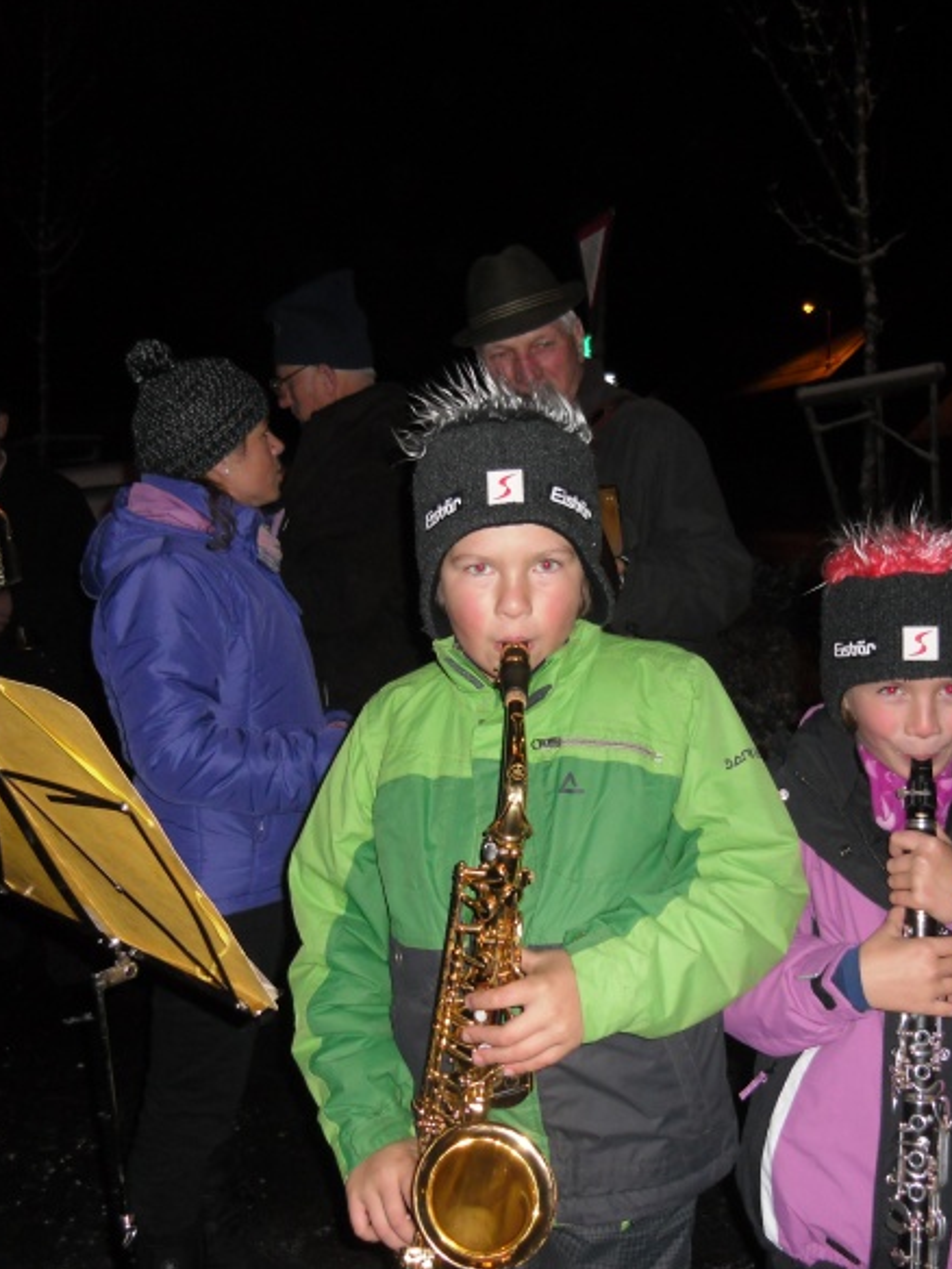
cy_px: 641
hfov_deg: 38.6
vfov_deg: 50.1
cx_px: 528
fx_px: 1357
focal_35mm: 37
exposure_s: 1/60
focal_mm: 4.9
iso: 200
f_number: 3.2
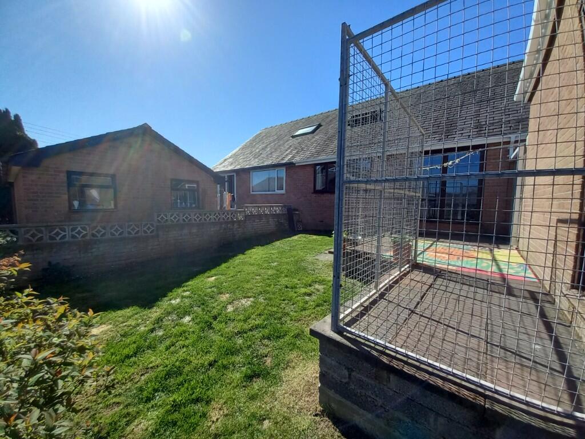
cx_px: 292
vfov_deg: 89.9
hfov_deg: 106.2
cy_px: 220
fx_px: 220
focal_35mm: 13
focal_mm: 1.13
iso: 40
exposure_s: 1/825
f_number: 2.2
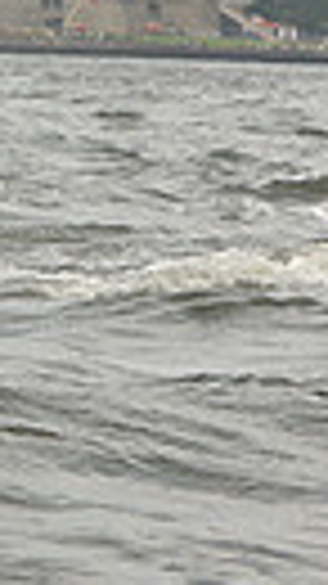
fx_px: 5047
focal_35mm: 326
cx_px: -935
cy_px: -56
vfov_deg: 6.6
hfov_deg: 3.6
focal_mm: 70
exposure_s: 1/800
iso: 250
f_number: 7.1
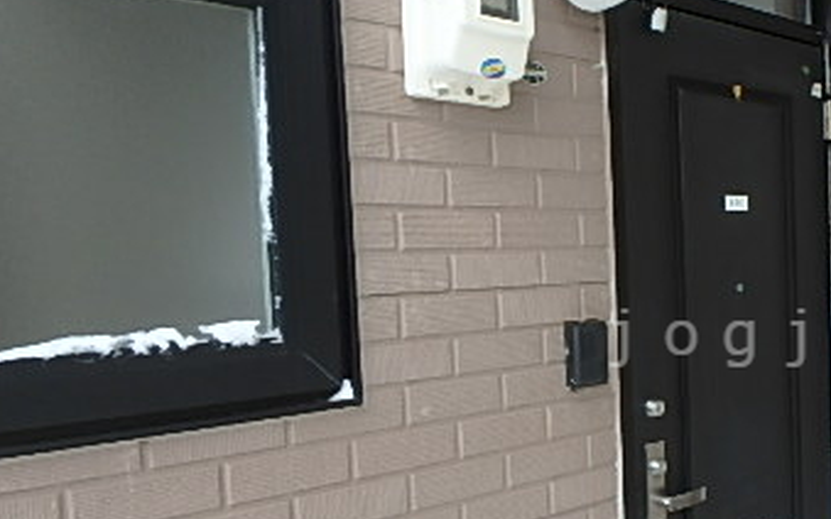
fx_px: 951
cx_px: 777
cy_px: 338
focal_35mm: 42
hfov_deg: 42.5
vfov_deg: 30.4
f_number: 3.5
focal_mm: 3.7
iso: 125
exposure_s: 1/100
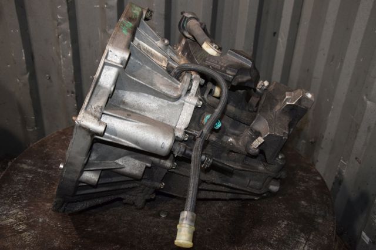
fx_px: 376
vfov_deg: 36.8
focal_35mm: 36
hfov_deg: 53.2
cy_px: 125
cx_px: 188
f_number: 5.6
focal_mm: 24
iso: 1600
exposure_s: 1/60
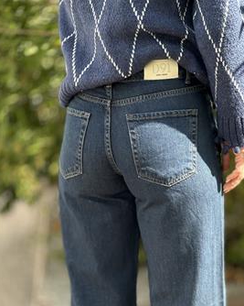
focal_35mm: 93
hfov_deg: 16.5
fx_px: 840
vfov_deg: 20.6
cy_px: 188
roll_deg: +2.4
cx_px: 137
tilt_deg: -13.3
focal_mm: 9
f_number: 2.8
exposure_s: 1/121
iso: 32
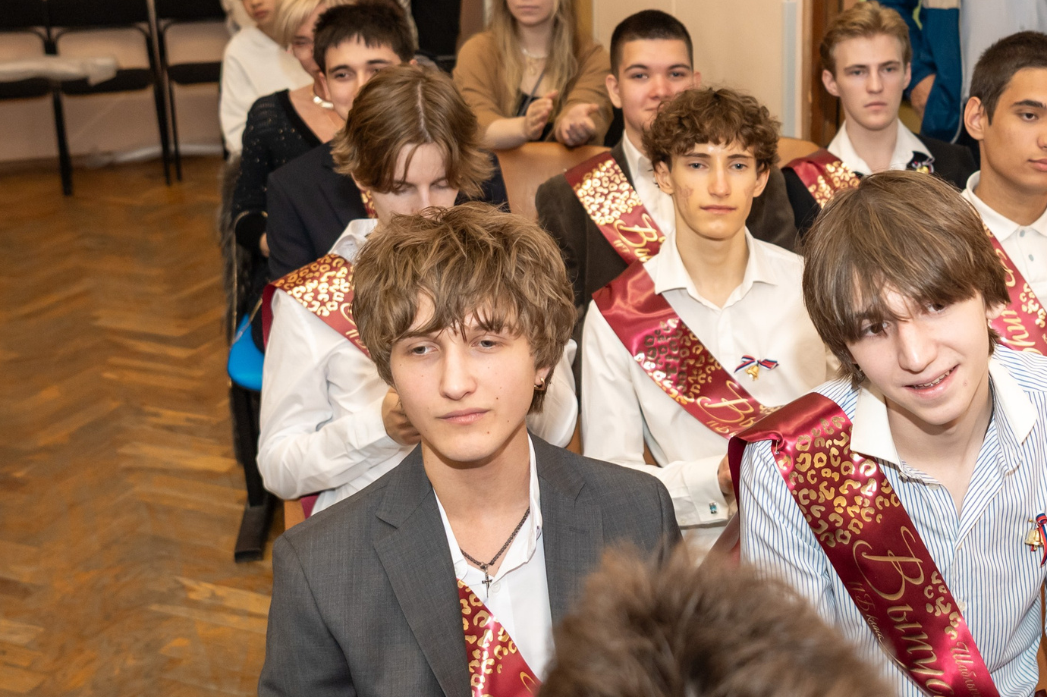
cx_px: 788
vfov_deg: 25.5
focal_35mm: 53
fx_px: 1541
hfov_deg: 36.6
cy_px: 283
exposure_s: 1/200
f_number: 2.8
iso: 500
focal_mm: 24
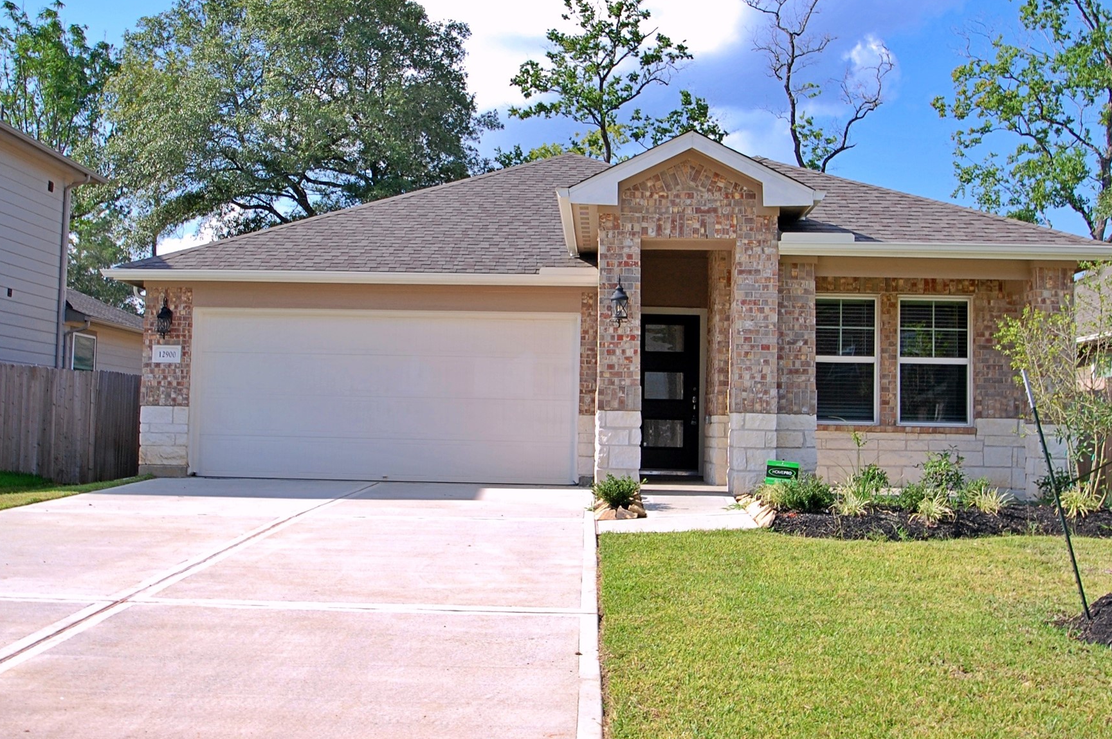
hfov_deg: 48.9
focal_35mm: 40
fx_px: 1223
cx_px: 537
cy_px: 322
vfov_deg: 33.6
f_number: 9
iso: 200
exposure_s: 1/320
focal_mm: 21
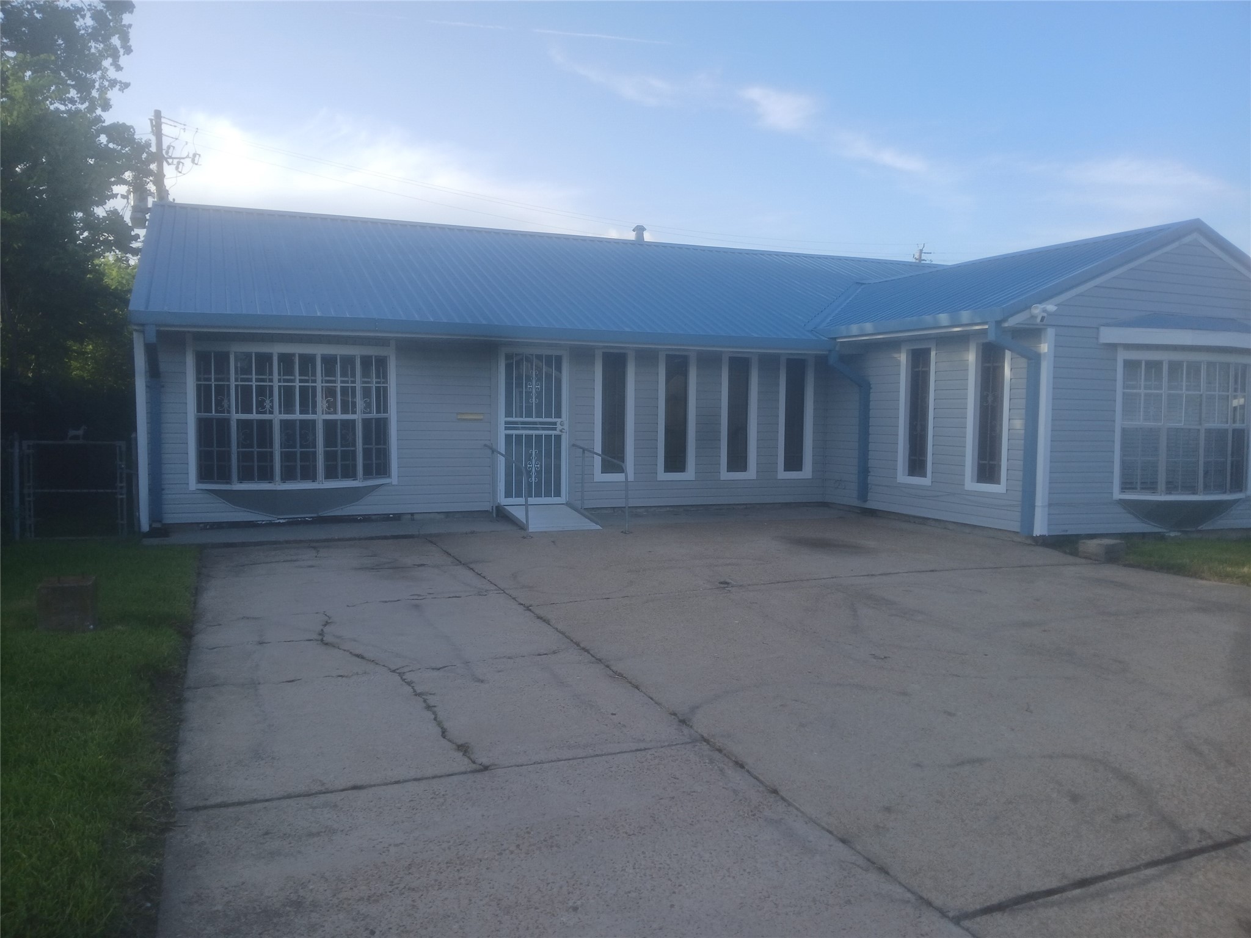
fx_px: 940
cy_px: 469
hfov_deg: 67.3
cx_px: 626
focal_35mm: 26
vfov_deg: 53.1
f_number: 1.8
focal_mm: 3.98
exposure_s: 1/231
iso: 20
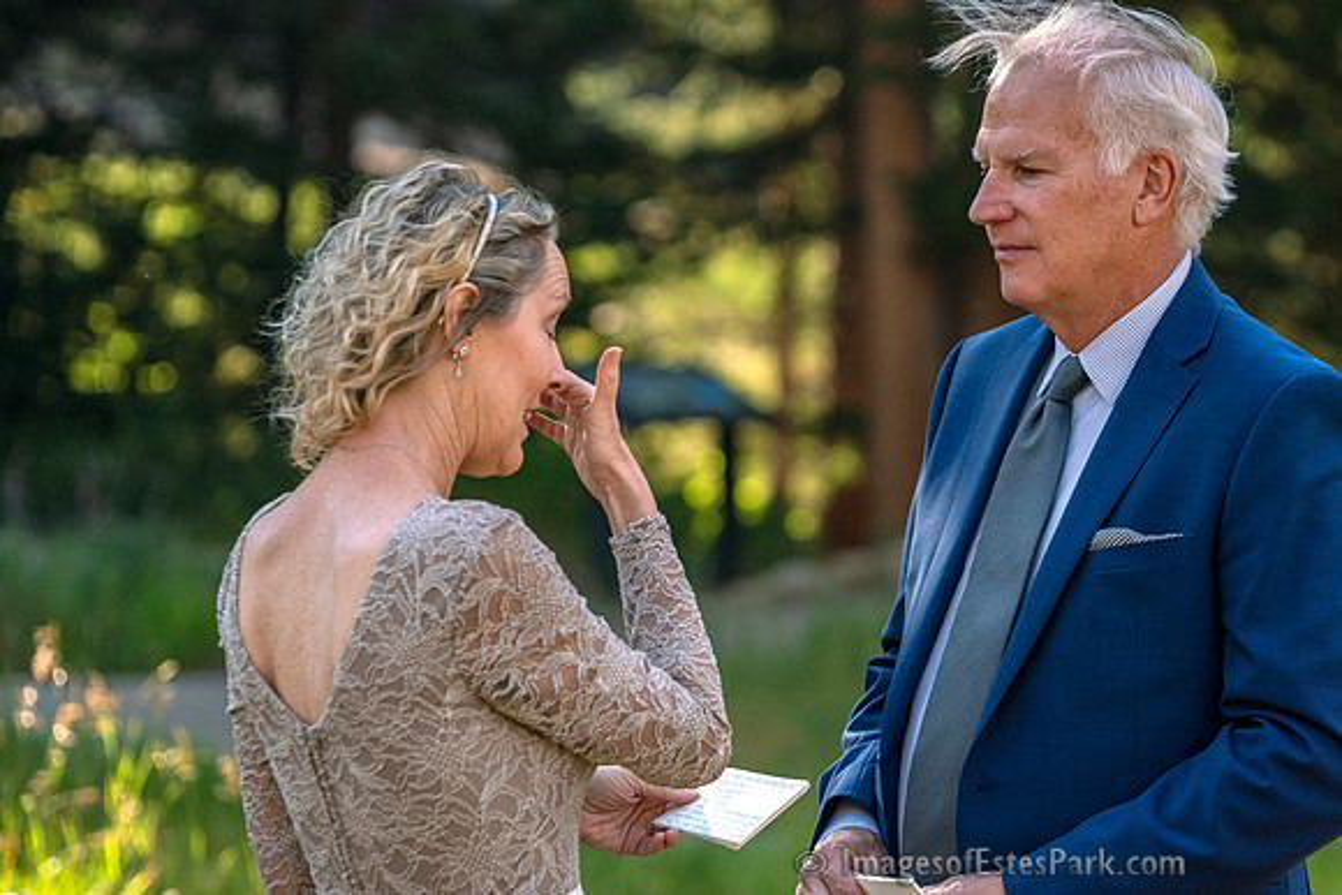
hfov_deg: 17.1
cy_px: 448
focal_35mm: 120
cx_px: 671
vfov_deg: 11.4
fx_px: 4474
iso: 100
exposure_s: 1/800
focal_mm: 120
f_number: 3.5
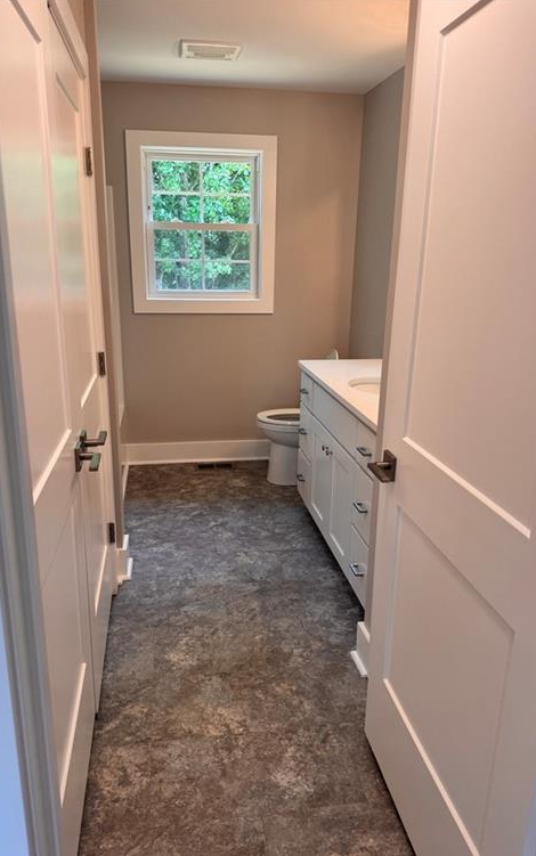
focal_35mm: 26
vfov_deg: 70.4
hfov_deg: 47.6
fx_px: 607
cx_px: 258
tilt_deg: -16.6
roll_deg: -2.0
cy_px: 434
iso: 64
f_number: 1.78
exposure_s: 1/120
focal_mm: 6.76
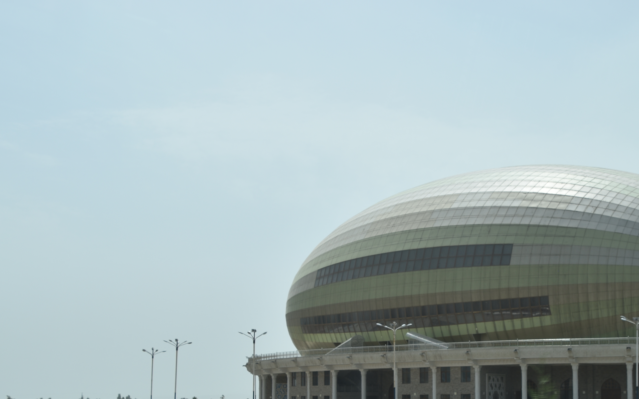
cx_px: 459
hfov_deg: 30.7
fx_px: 1149
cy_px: 317
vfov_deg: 19.5
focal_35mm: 66
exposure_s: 1/200
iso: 100
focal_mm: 28
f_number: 7.1
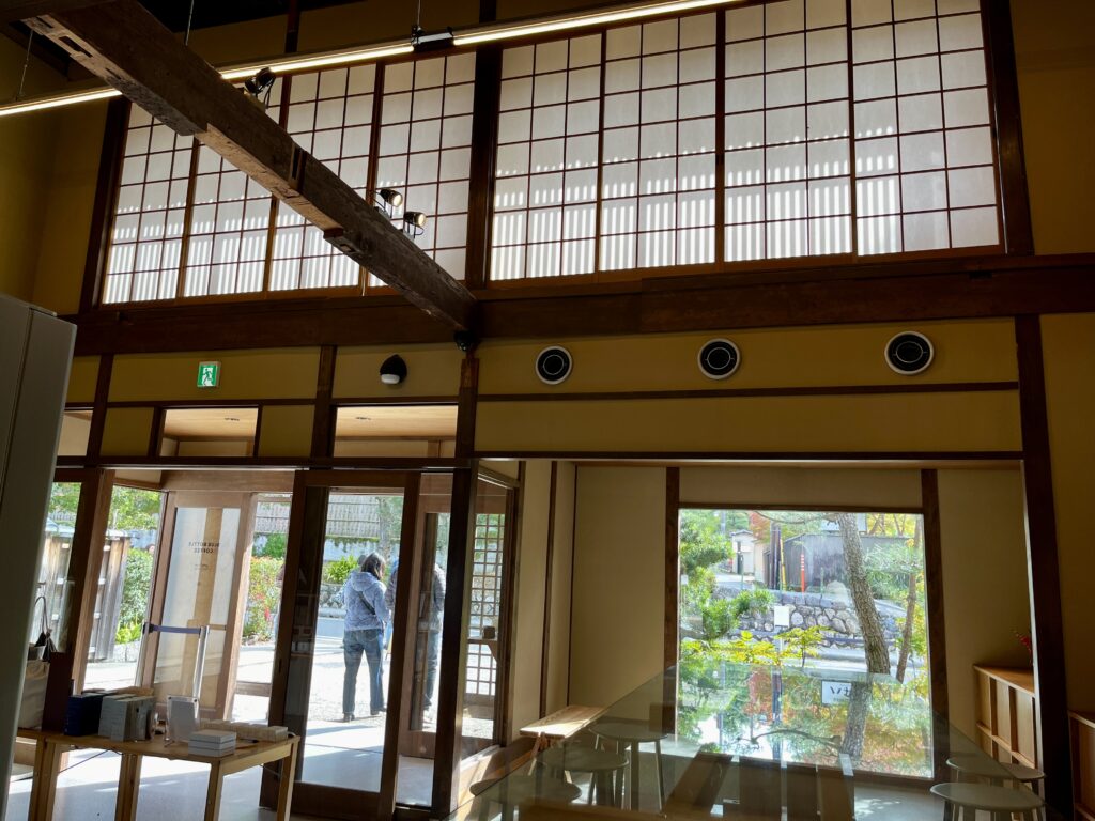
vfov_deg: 53.1
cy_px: 410
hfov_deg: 67.3
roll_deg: -2.2
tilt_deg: +10.7
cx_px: 548
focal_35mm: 26
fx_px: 822
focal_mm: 5.1
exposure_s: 1/122
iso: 32
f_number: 1.6
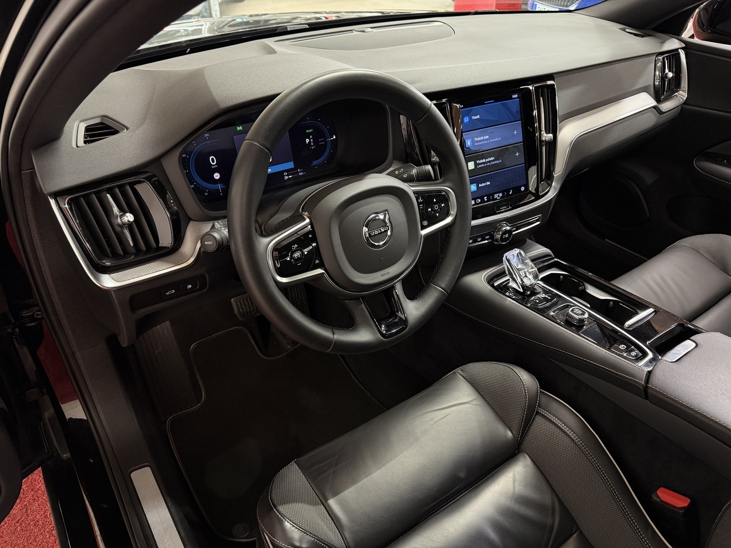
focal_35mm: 24
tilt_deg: -34.5
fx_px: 507
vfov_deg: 56.8
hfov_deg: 71.6
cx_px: 366
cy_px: 274
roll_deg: -0.4
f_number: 1.78
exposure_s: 1/50
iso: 250
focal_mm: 6.76
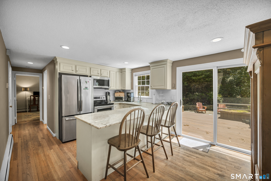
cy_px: 90
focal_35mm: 14
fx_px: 105
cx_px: 136
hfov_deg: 104.3
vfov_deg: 81.1
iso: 320
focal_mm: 14
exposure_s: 1/200
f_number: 7.1
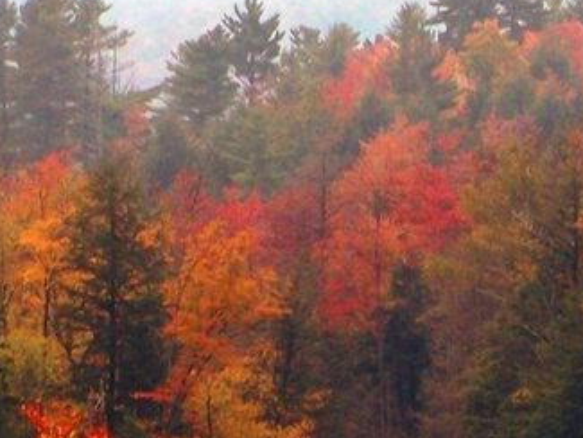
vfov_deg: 2.8
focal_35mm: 533
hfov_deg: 3.7
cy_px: 610
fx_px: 8980
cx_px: 789
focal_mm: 28
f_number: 3.2
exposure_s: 1/160
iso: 80
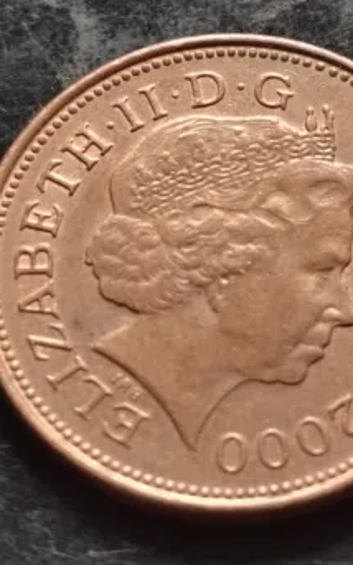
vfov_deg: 16.7
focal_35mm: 125
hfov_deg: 10.5
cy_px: 254
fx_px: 1927
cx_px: 239
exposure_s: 1/100
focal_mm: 5.52
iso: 497
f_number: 1.9
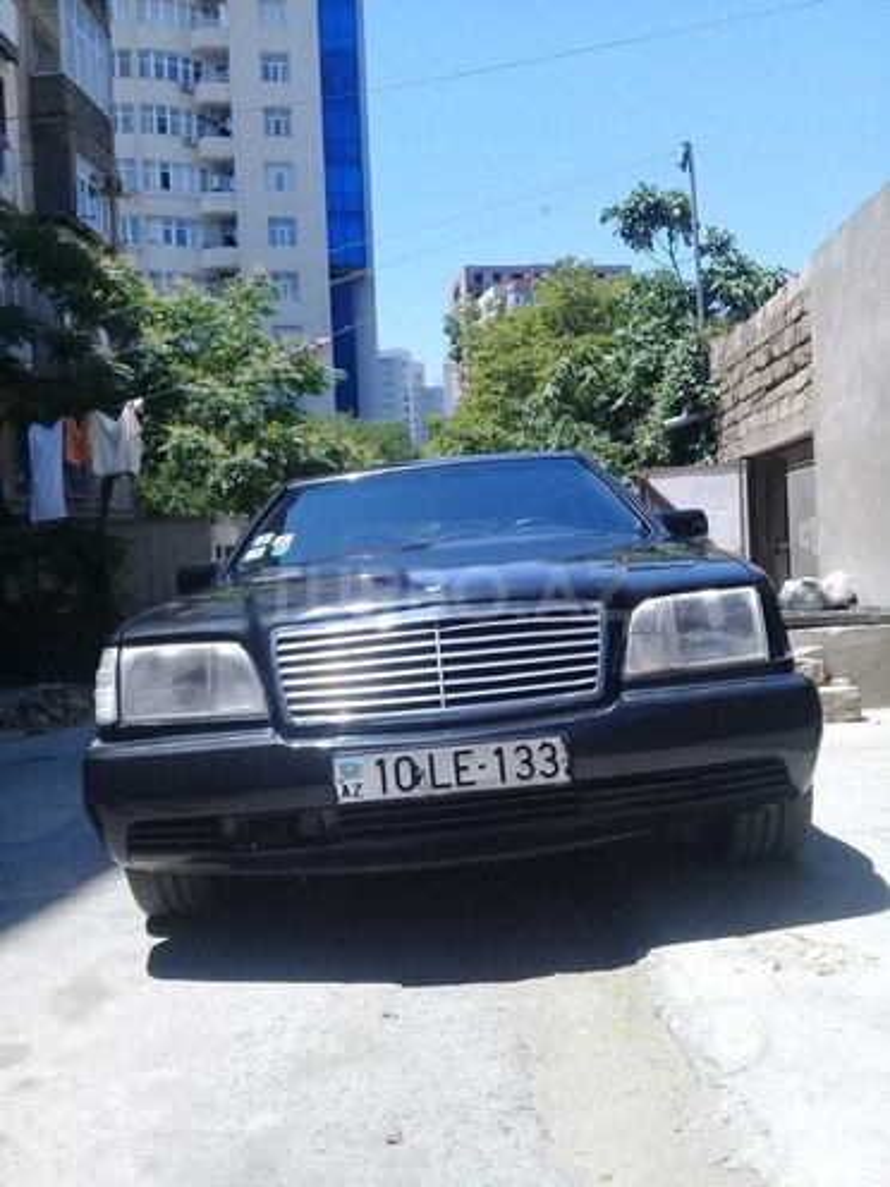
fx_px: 1063
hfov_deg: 45.4
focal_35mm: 31
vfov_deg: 58.4
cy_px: 594
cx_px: 445
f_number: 2.2
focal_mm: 3.3
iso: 50
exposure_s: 1/799
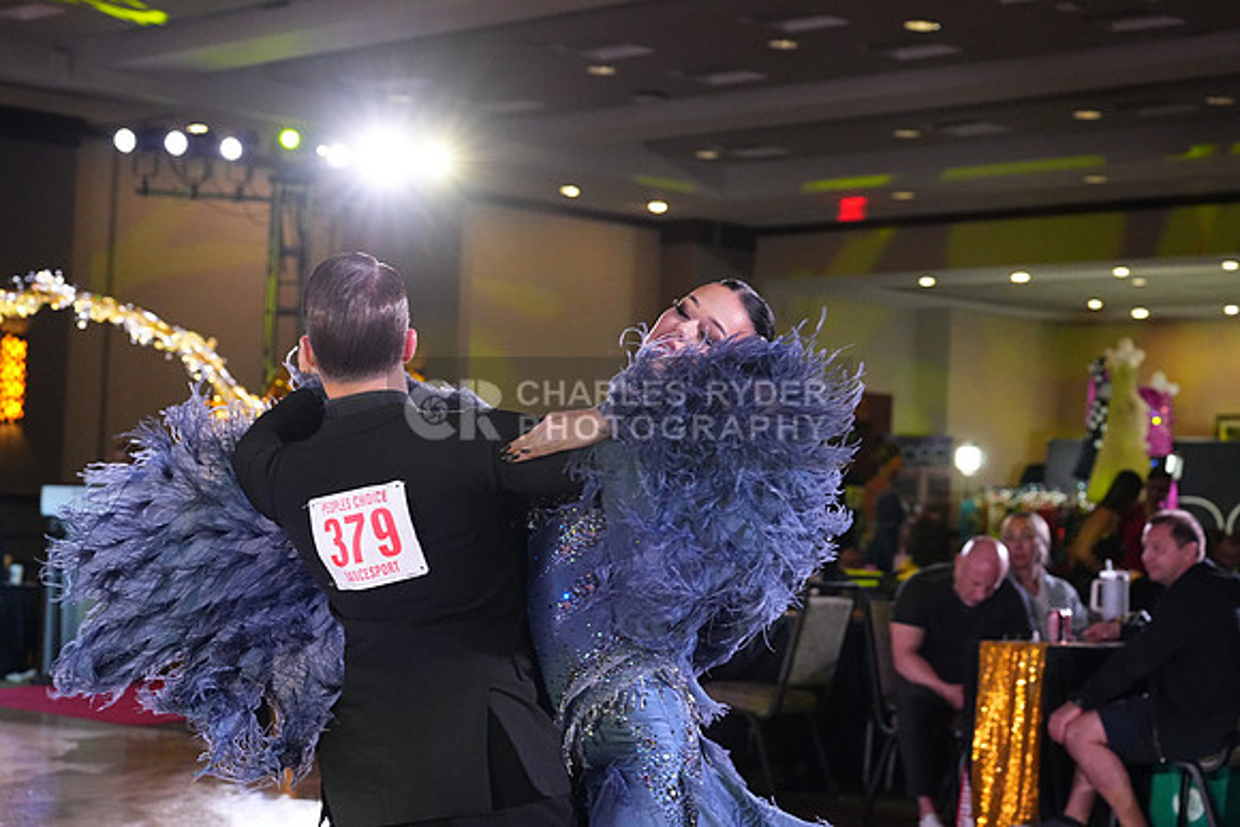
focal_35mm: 70
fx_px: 2412
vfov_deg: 19.5
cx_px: 620
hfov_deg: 28.8
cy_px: 414
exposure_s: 1/400
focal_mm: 70
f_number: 5.6
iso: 8000
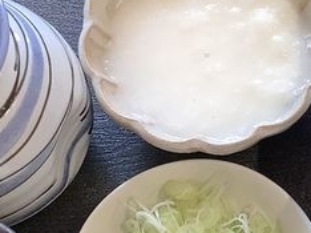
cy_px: 122
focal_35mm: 108
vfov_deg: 13.7
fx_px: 969
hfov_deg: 17.5
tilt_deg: -68.9
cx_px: 358
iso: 100
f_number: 2.4
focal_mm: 3.3
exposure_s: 1/60
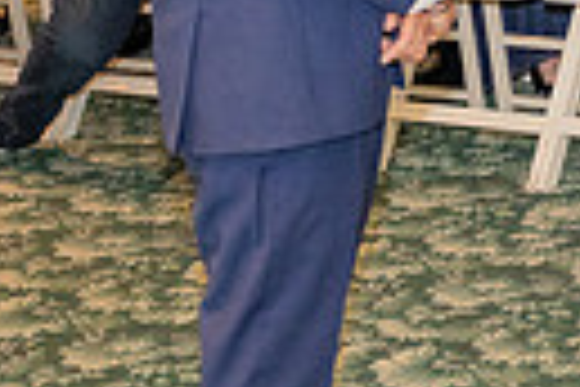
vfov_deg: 7.6
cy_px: -259
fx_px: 2835
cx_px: 1295
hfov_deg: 10.4
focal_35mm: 176
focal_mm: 39
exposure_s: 1/125
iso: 1600
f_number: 3.2
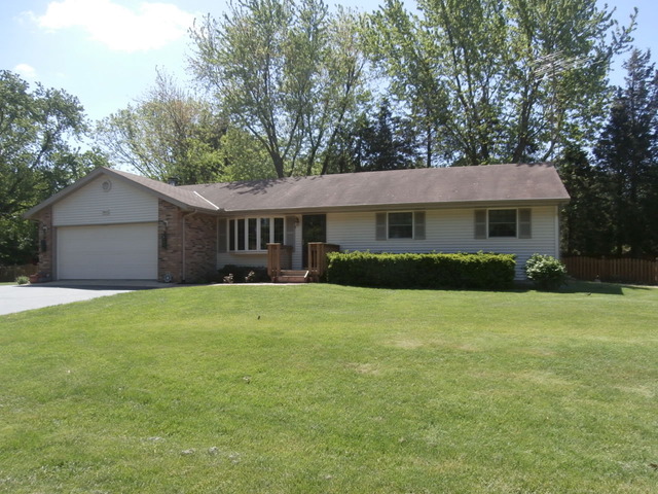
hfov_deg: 71.6
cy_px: 247
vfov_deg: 56.8
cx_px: 329
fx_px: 456
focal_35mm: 24
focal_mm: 4.2
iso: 100
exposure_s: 1/640
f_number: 3
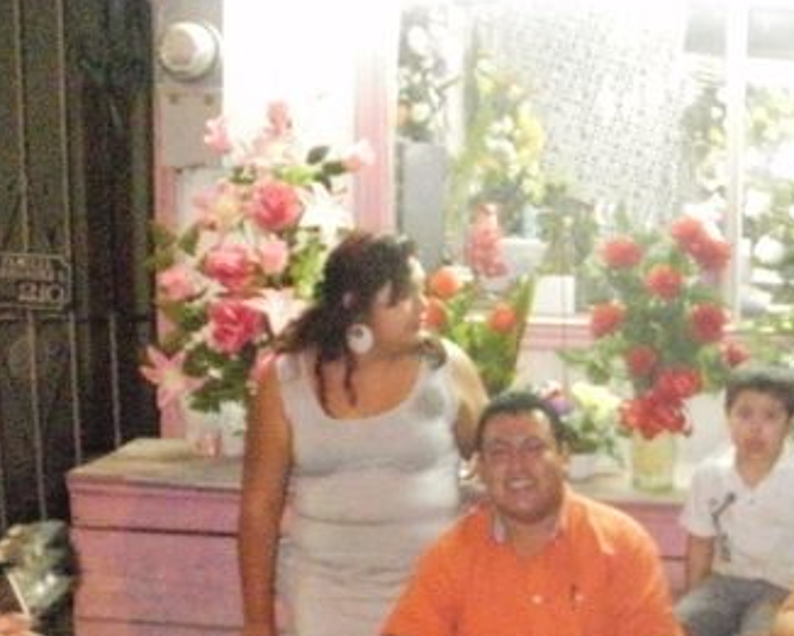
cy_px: 478
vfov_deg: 22.0
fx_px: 1622
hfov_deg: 26.8
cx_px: 672
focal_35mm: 69
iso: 1600
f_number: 3.5
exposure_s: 1/30
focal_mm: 6.3
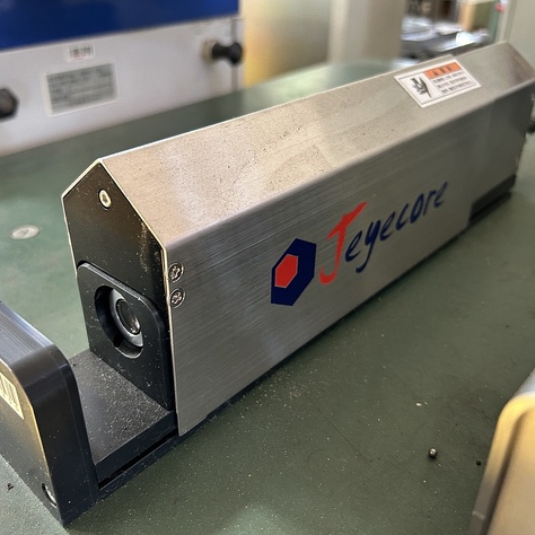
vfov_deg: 52.5
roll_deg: +1.0
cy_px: 270
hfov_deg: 52.3
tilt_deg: -30.7
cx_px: 229
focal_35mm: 31
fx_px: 542
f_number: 1.5
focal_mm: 5.7
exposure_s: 1/60
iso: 200
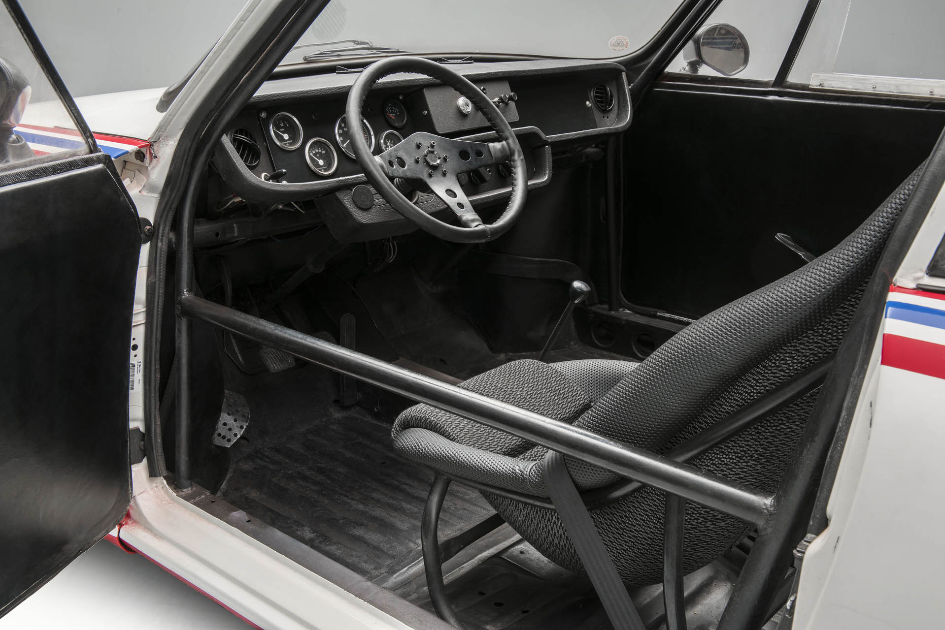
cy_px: 315
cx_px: 472
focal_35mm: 38
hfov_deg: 50.7
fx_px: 998
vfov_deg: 35.1
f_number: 16
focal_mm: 38
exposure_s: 4
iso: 100
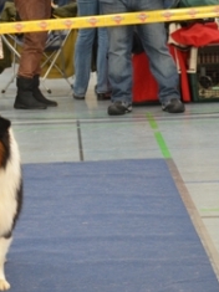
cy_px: 150
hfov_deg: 6.2
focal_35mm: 239
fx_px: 2020
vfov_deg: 8.3
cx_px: -42
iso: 800
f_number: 4.8
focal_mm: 65
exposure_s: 1/50
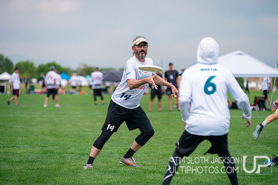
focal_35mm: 156
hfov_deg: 13.2
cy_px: 92
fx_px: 1205
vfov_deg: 8.8
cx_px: 139
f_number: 3.2
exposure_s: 1/8000
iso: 640
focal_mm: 156
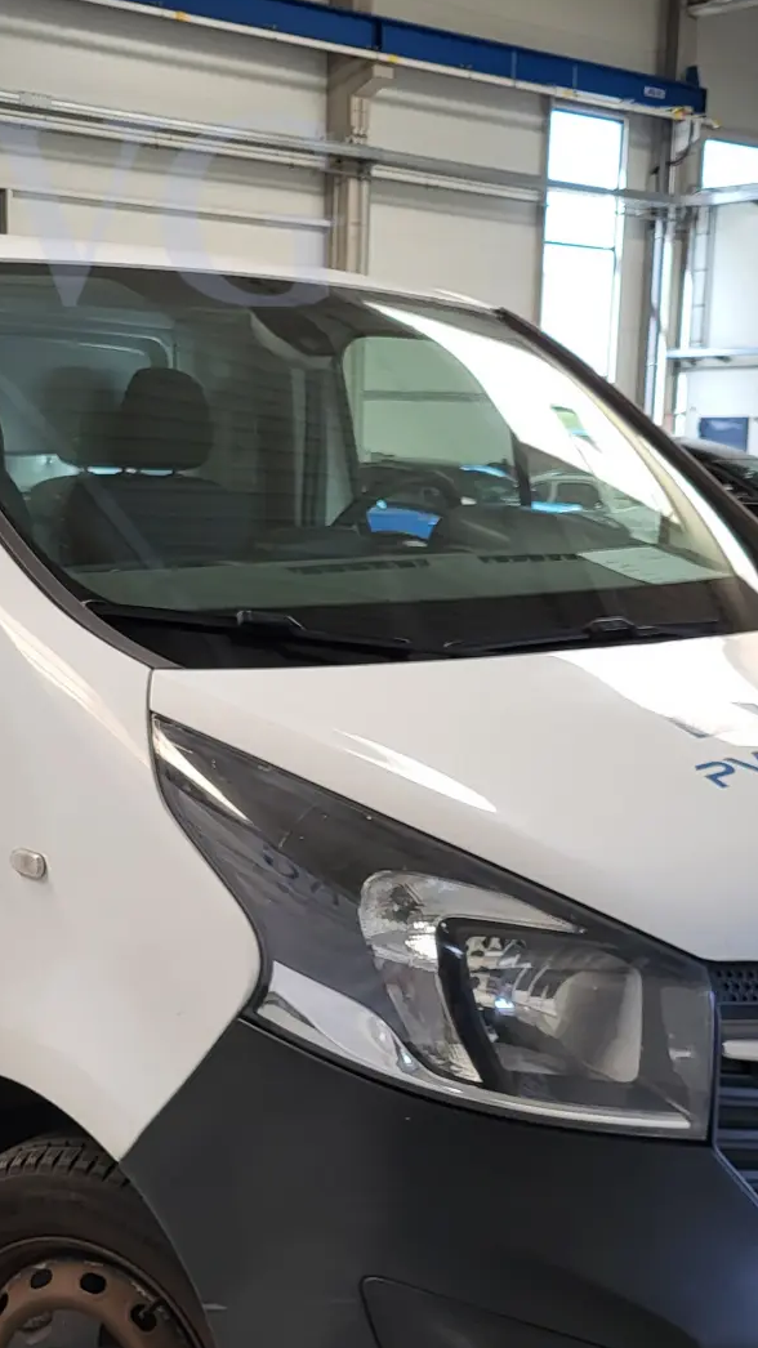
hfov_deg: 22.8
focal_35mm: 52
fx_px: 1859
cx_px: 160
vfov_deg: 39.6
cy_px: 857
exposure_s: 1/100
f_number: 1.8
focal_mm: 5.4
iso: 64
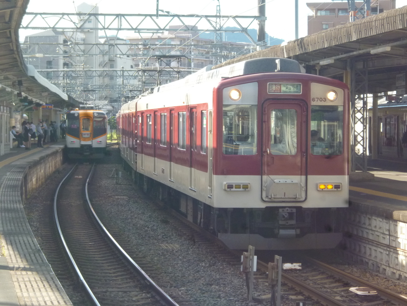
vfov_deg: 13.2
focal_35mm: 112
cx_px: 204
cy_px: 153
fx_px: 1317
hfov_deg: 17.6
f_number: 6.5
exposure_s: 1/125
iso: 250
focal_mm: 20
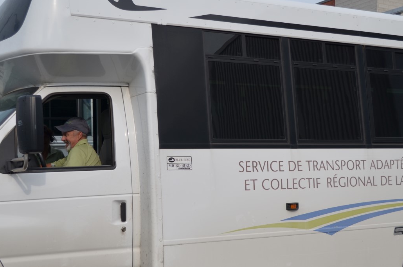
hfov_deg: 35.1
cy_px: 158
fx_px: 637
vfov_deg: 23.6
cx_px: 192
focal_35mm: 57
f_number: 4
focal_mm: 24
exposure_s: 1/800
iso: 100
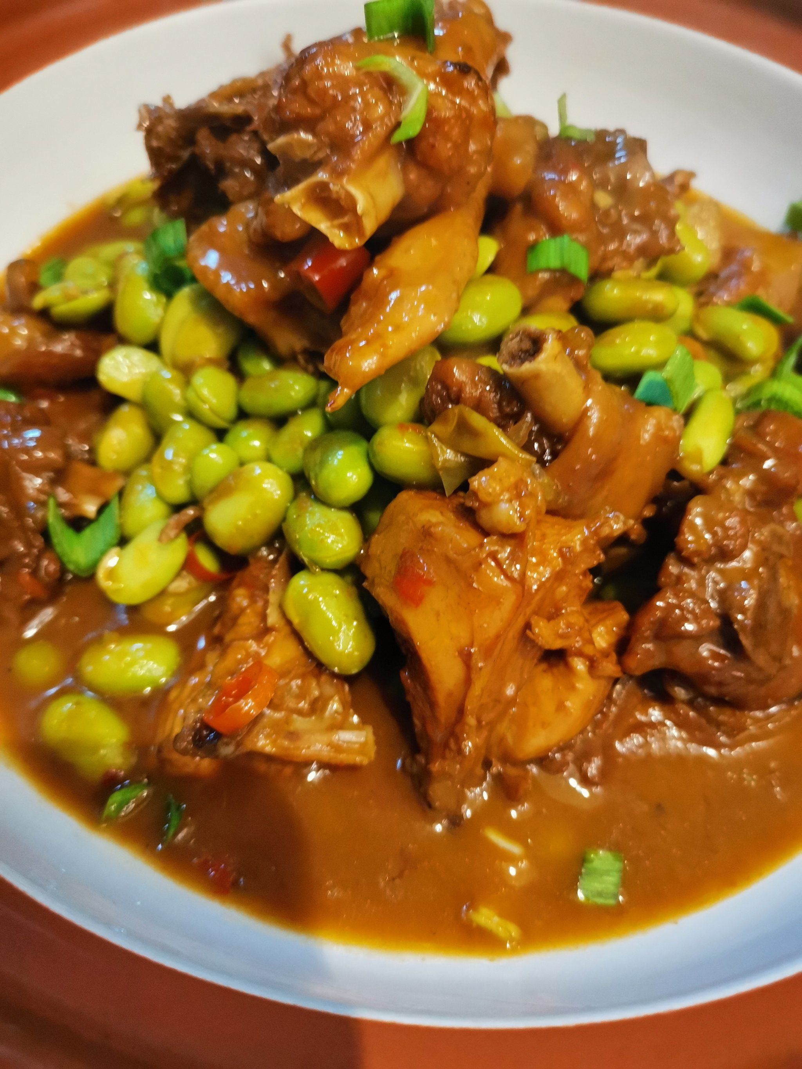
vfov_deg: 67.3
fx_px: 803
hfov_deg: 53.1
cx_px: 401
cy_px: 534
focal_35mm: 26
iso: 320
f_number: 1.8
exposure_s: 1/50
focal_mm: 4.75
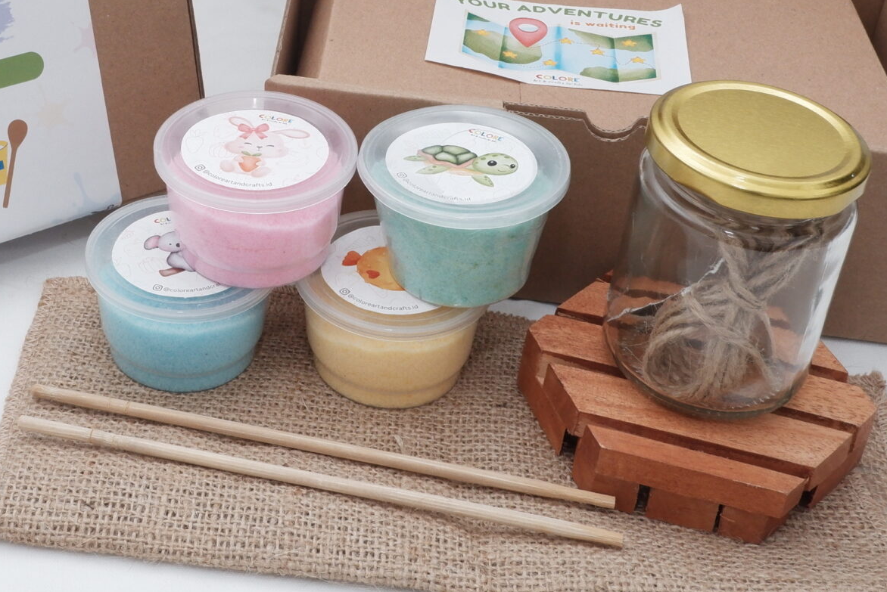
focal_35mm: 59
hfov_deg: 33.2
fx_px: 1455
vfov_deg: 22.5
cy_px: 69
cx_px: 219
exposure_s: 1/125
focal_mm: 18.6
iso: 1250
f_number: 10
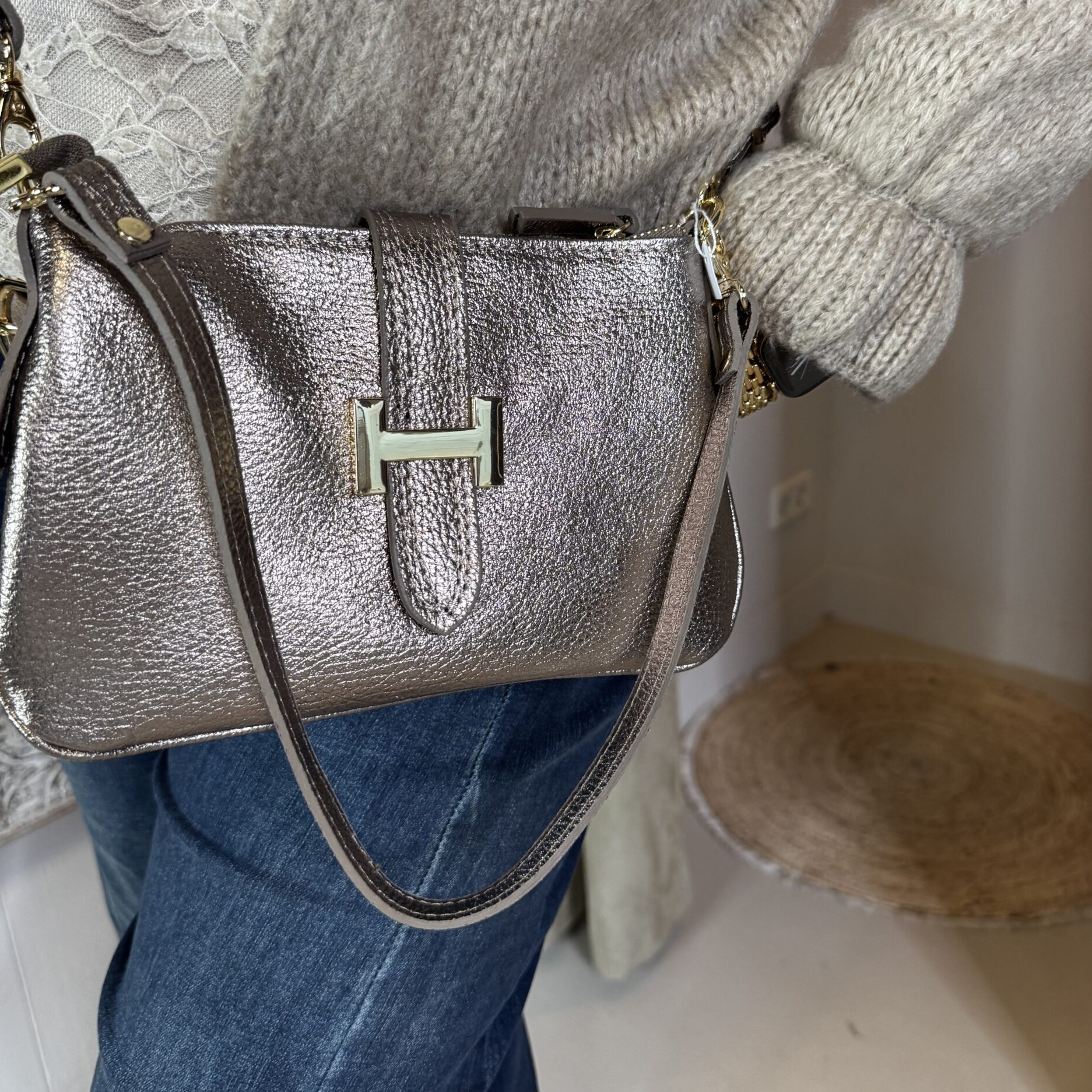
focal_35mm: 29
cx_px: 547
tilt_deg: -17.8
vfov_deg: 55.4
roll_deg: +2.6
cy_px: 468
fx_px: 1035
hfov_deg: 55.6
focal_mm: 6.76
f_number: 1.78
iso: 200
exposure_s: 1/101
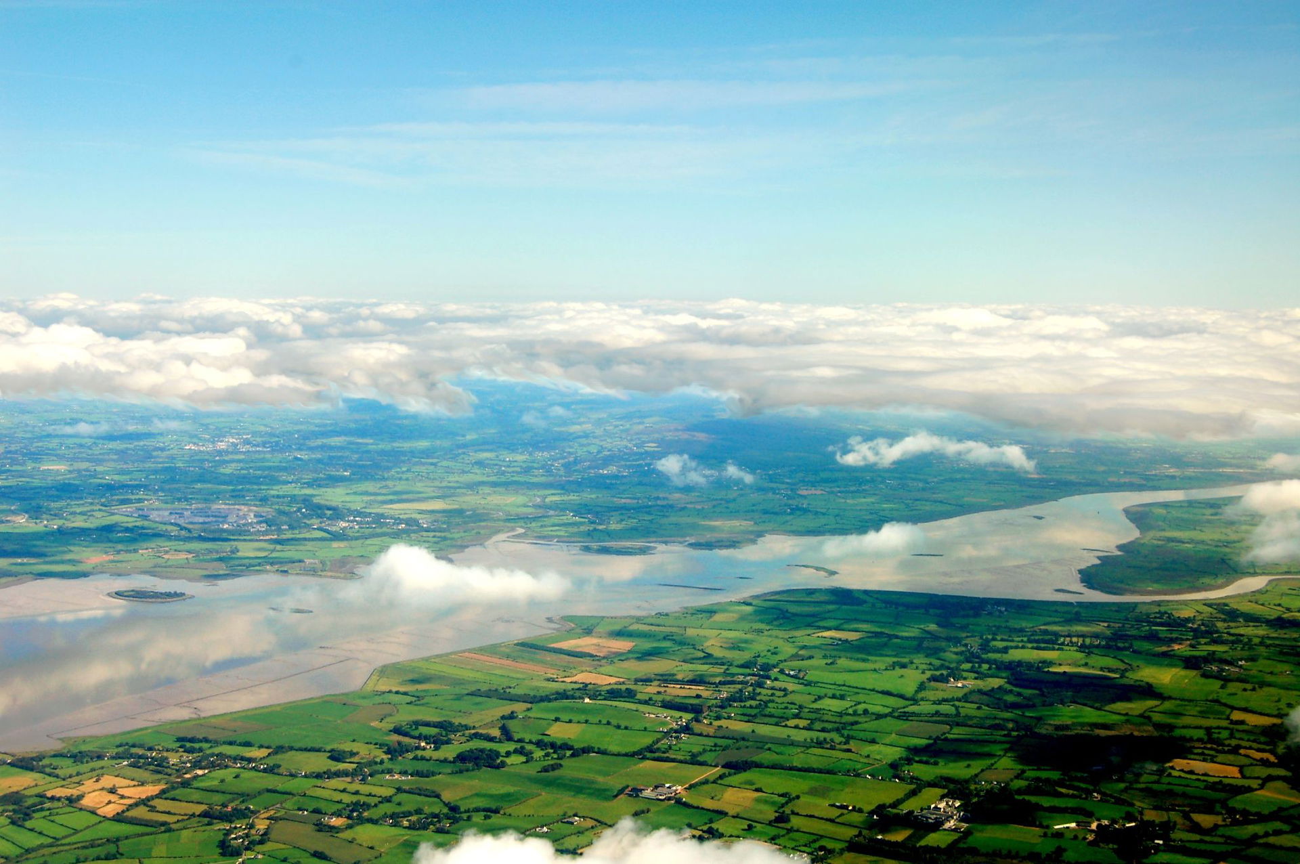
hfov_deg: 38.9
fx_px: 1840
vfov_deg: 26.4
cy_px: 432
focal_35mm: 51
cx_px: 650
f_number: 8
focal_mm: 34
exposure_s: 1/250
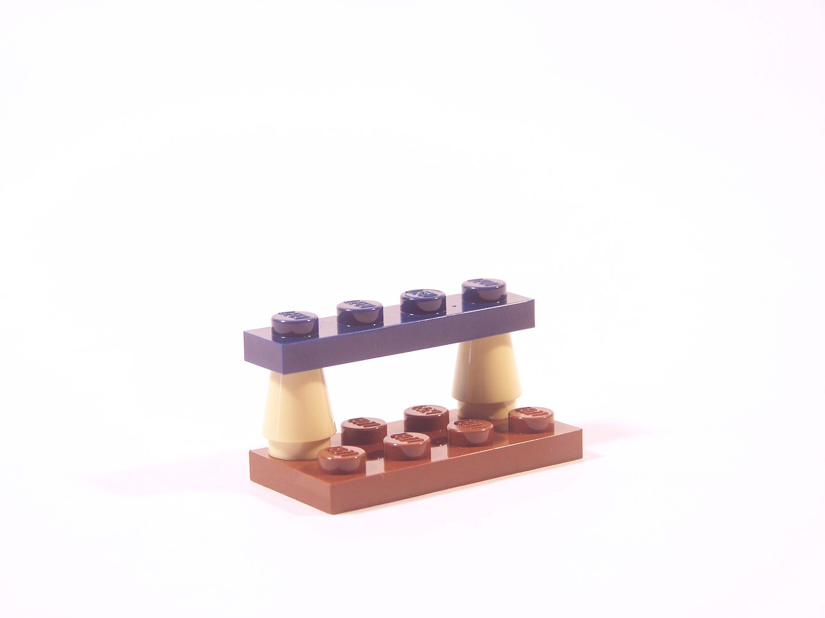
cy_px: 309
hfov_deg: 18.7
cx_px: 412
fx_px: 2502
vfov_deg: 14.1
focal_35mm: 105
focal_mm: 17.5
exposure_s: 1/15
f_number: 3.2
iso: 100
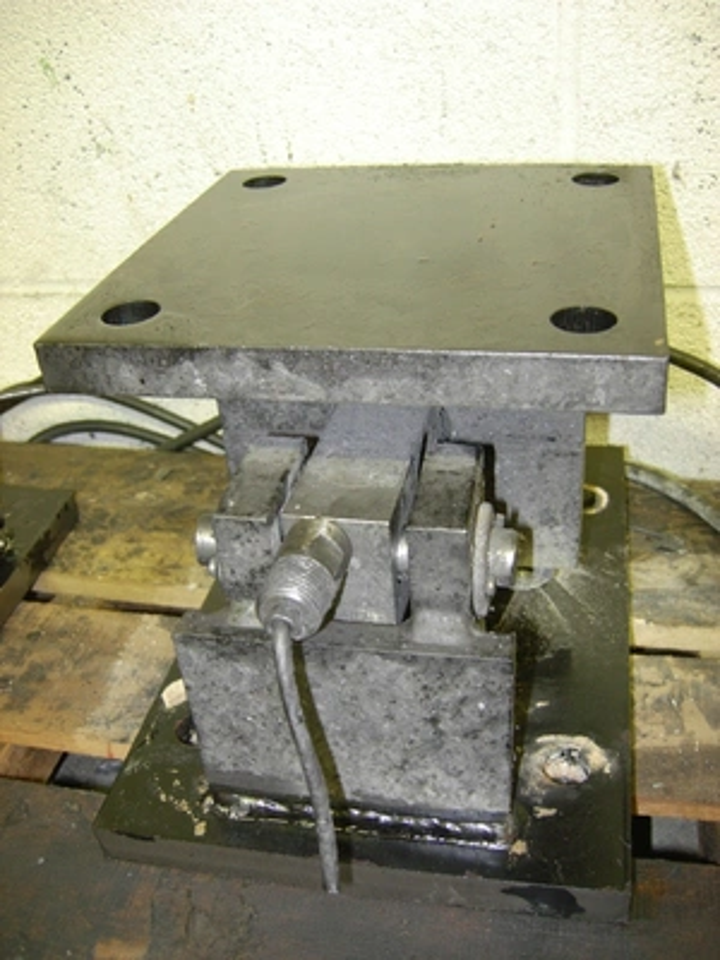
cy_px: 480
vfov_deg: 51.4
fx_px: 998
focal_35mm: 36
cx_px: 360
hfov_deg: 39.7
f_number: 2.7
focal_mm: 7.5
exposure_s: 1/5.6
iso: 100
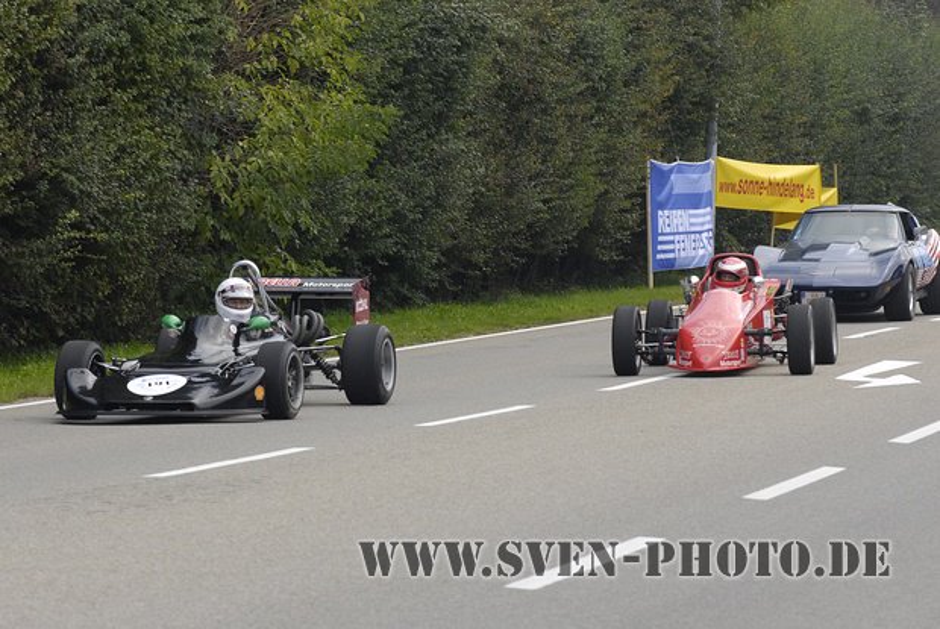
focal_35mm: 188
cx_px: 470
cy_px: 314
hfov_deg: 11.0
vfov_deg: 7.3
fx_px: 4902
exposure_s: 1/160
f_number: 8
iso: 400
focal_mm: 125
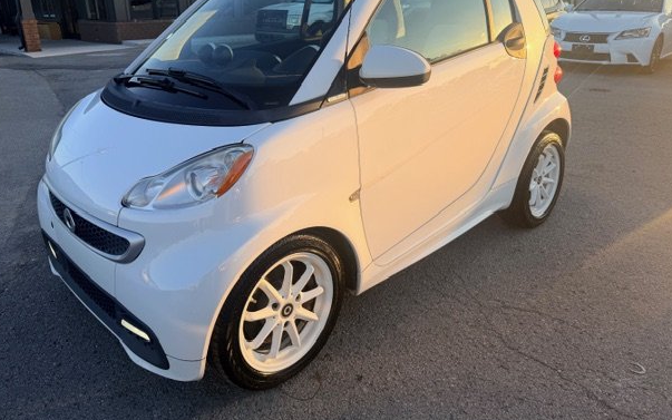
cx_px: 322
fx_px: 495
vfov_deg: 45.7
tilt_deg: -18.4
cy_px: 165
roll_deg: +0.8
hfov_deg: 68.4
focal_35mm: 27
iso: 80
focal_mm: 6.76
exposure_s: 1/1410
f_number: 1.78
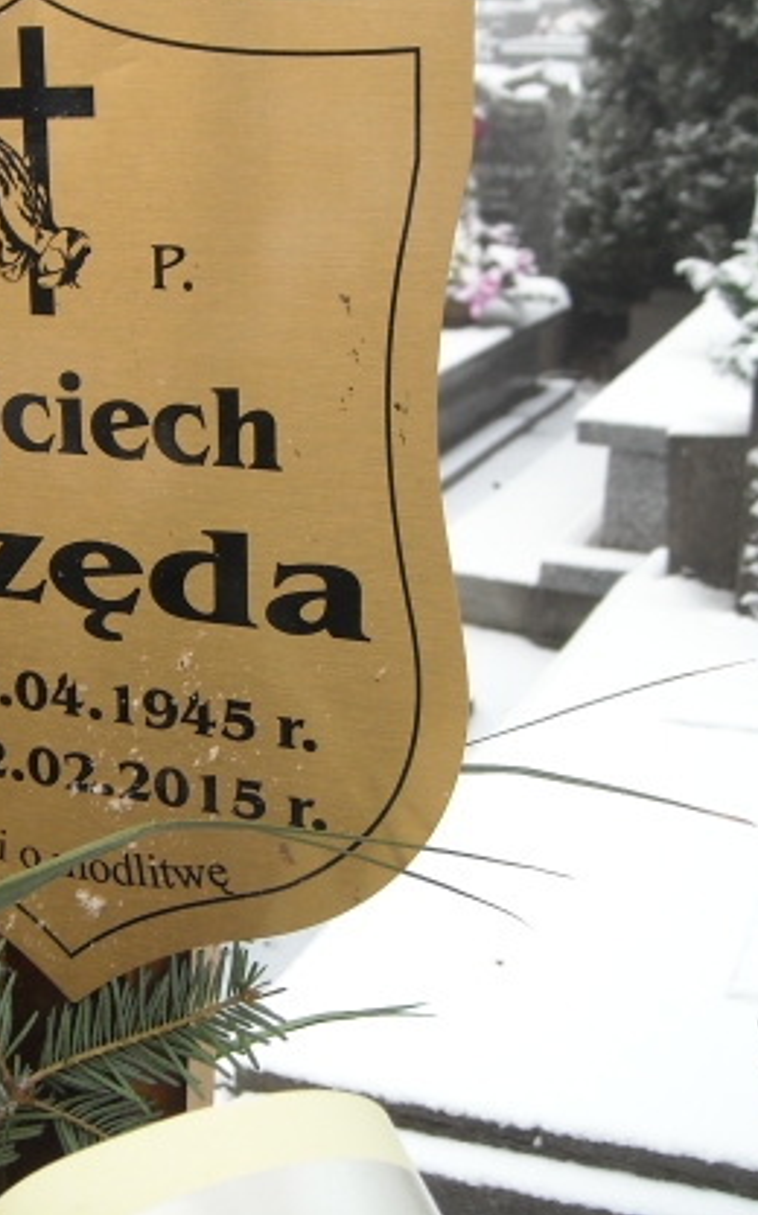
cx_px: 52
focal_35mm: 57
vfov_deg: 35.6
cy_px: 519
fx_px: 1887
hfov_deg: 22.1
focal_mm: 5.7
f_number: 2.8
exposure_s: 1/184
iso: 129
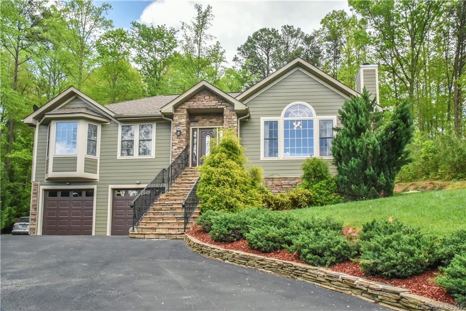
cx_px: 233
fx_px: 350
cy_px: 156
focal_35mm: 27
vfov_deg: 47.9
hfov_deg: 67.4
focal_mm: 27
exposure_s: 1/250
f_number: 16
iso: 4000
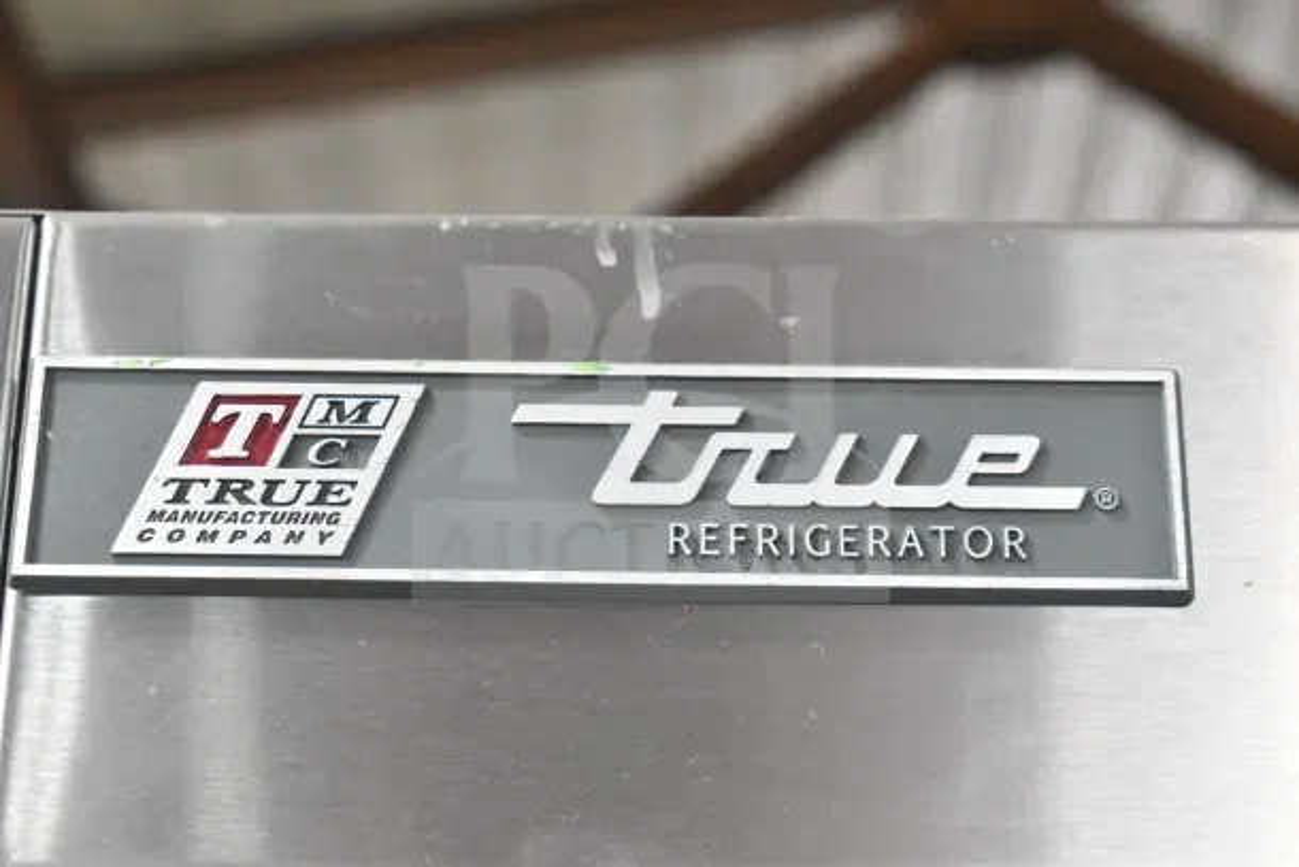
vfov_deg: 18.2
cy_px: 434
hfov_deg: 27.0
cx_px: 650
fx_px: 2707
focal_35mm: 75
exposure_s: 1/250
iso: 6400
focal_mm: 50
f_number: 6.3
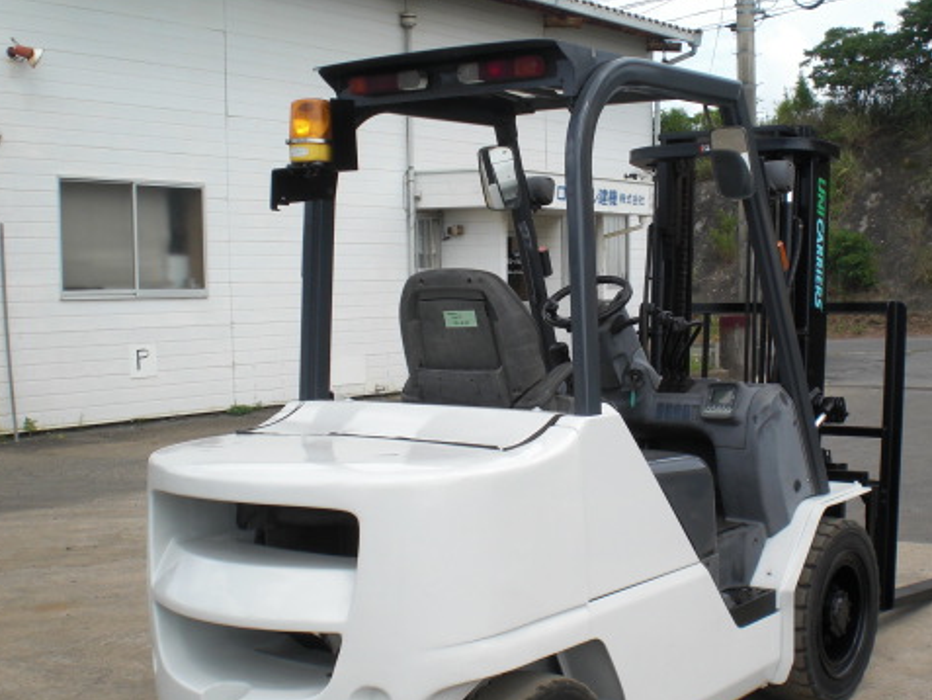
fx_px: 1373
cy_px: 444
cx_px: 598
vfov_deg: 28.5
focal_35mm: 51
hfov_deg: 37.2
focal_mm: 6.3
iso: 64
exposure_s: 1/250
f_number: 5.6
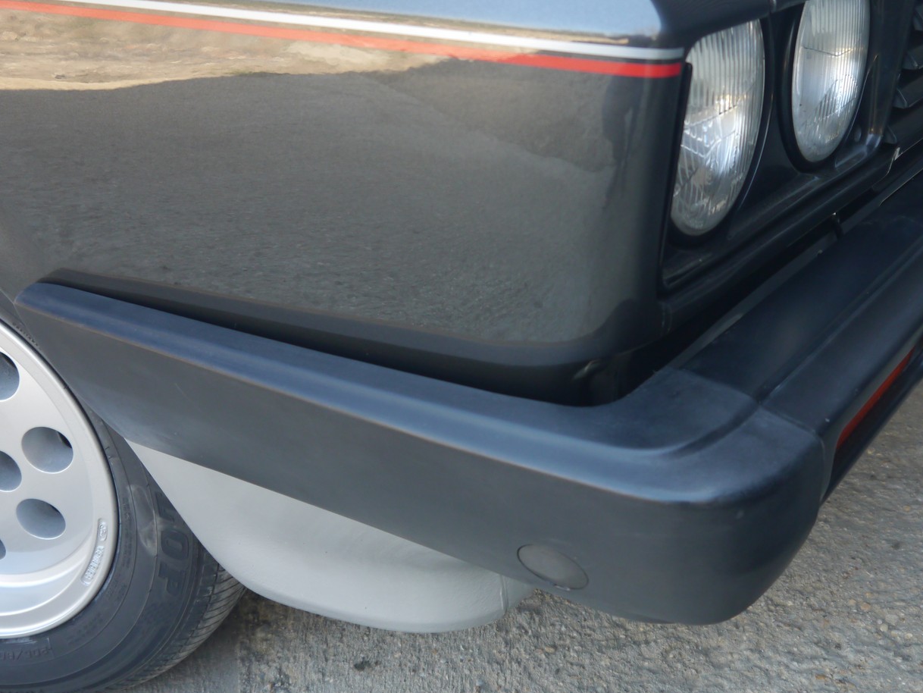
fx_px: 1120
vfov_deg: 34.2
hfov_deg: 44.7
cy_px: 261
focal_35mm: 42
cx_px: 508
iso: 400
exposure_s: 1/60
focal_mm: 16
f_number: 3.8
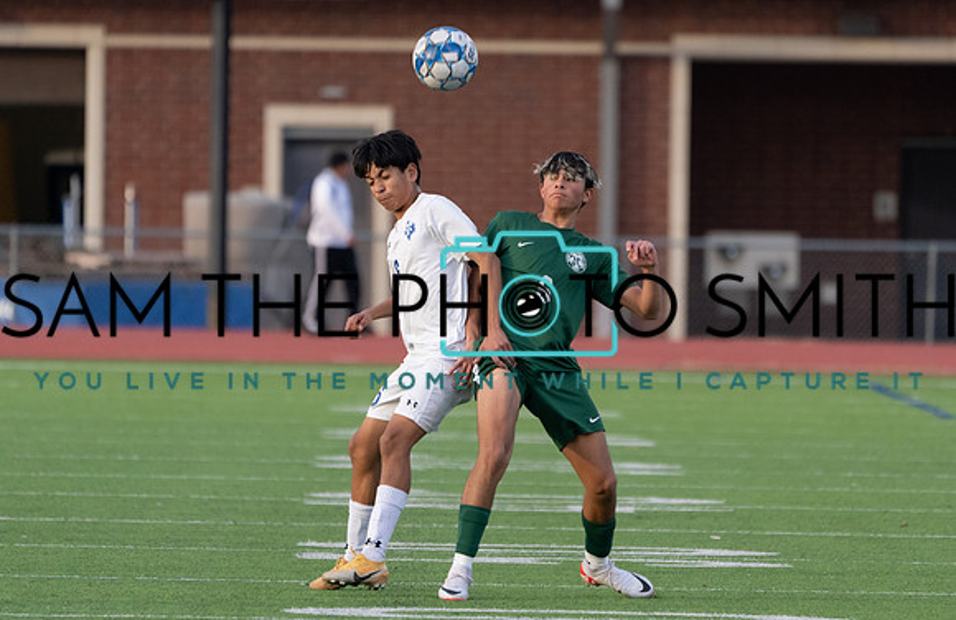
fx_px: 15383
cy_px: 251
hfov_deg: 3.6
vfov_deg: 2.3
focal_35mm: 584
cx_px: 558
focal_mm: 400
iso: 1600
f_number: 5.6
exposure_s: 1/1250
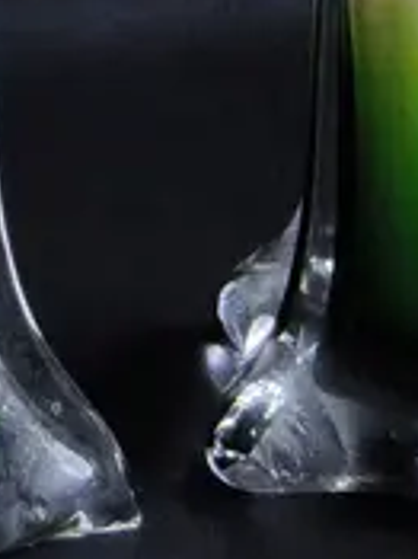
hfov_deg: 8.3
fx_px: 2547
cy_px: -677
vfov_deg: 11.0
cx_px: -712
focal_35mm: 158
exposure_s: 1/120
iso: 100
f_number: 2
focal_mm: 2.87
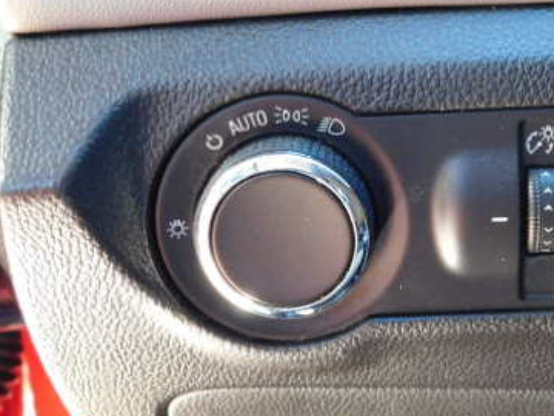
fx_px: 1024
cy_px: 228
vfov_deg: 22.9
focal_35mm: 64
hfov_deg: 30.1
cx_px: 362
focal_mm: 6.3
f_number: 3.5
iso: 400
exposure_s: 1/25
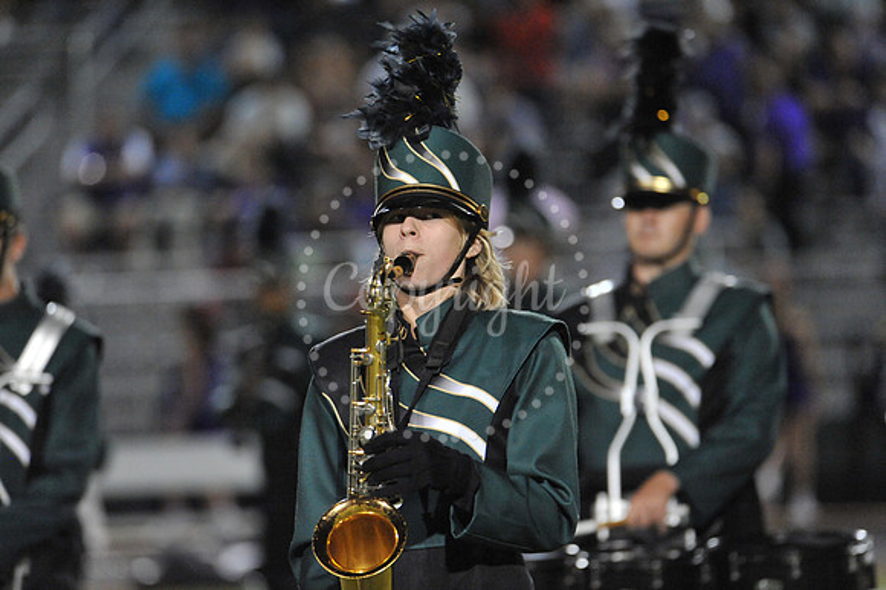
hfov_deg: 4.5
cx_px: 443
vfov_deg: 3.0
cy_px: 295
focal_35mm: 460
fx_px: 11314
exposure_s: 1/160
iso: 6400
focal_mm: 460
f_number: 6.3
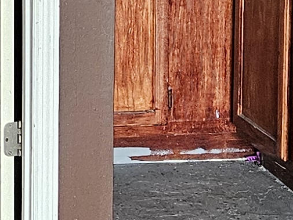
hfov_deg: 10.5
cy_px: -70
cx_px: -158
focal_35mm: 182
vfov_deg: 8.1
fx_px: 1541
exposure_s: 1/120
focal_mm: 5.4
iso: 800
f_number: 1.8
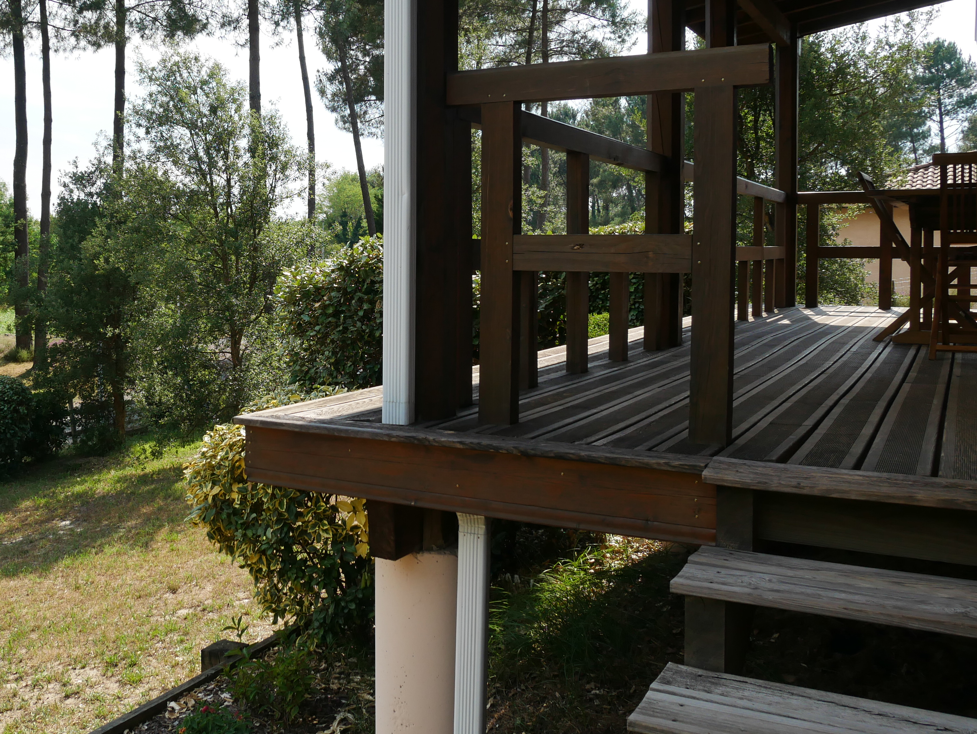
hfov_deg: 50.4
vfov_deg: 39.5
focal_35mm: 36
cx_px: 327
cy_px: 292
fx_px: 1017
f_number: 6.3
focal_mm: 12
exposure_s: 1/320
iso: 200
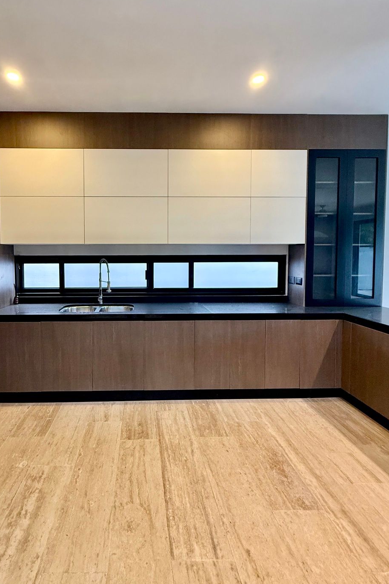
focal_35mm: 17
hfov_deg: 69.2
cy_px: 267
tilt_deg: -2.7
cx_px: 143
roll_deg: -0.2
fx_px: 275
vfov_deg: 93.0
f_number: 2.2
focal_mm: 2.22
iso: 320
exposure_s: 1/74
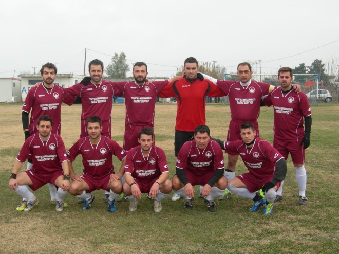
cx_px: 170
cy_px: 127
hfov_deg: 31.7
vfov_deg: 24.0
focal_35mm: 61
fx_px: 597
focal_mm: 12.7
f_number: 5.9
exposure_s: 1/72.4
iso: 50
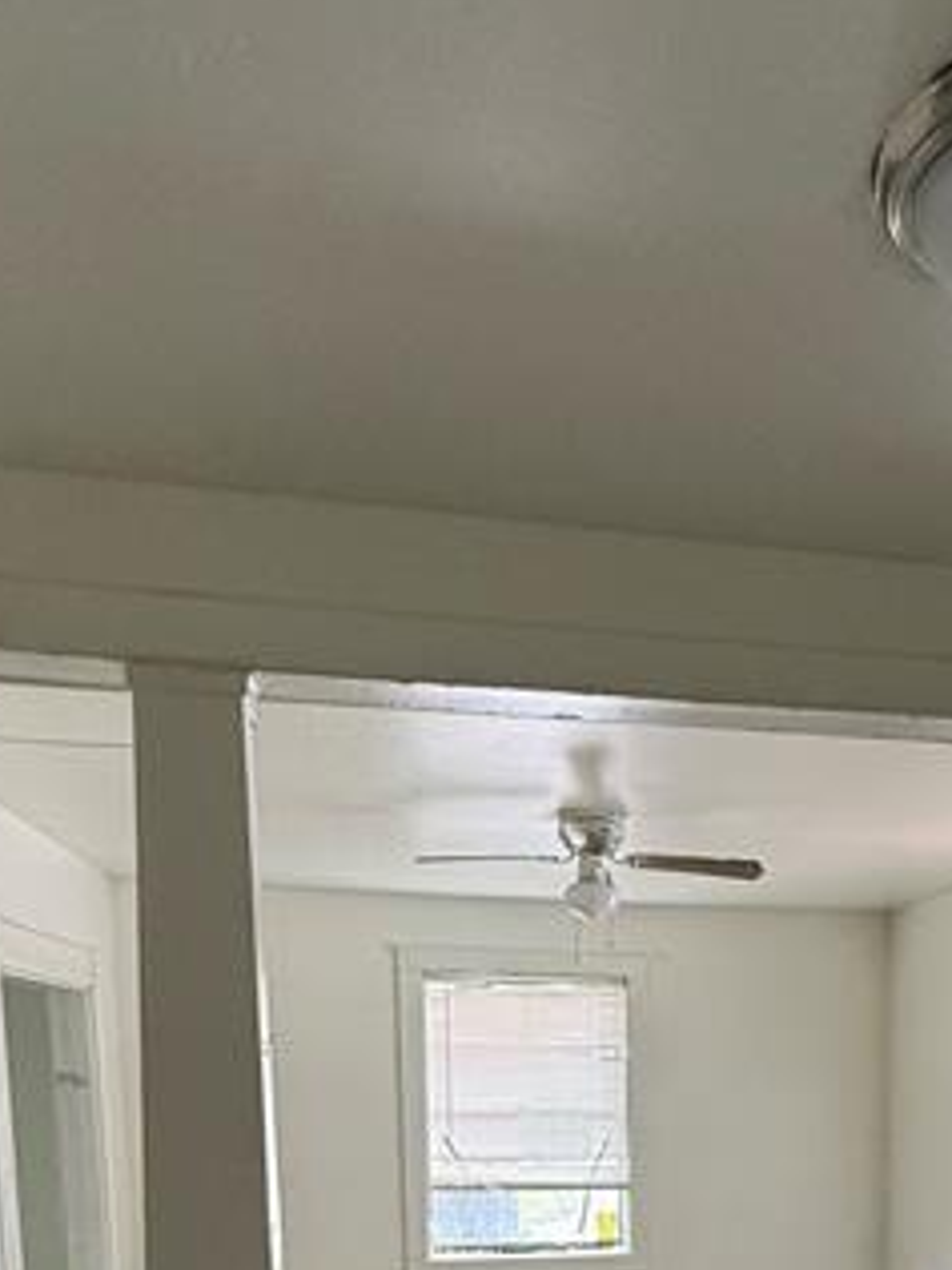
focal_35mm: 34
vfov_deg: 45.9
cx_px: 711
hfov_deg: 40.6
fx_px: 1247
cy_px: 1254
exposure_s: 1/99
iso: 250
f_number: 2.2
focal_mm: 2.22
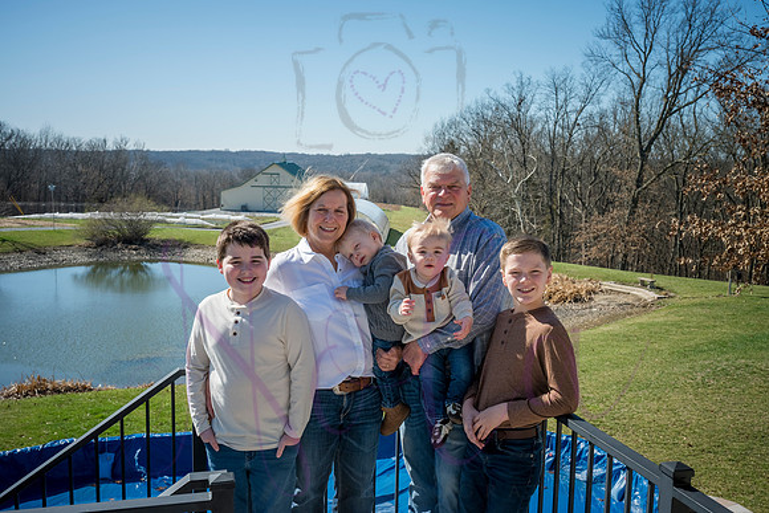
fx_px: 791
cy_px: 256
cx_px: 384
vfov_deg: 36.0
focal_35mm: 37
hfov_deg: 51.9
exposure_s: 1/640
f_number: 9
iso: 400
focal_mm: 37
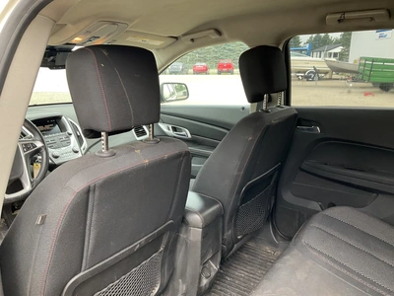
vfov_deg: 48.2
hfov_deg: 61.7
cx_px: 197
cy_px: 148
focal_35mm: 29
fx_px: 330
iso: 64
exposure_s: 1/122
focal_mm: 3
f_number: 1.8
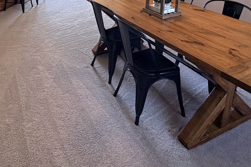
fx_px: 223
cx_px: 60
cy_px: -20
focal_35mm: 32
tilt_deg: -11.5
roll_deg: +1.1
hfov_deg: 55.6
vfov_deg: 34.9
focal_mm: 2.22
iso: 200
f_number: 2.2
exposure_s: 1/120
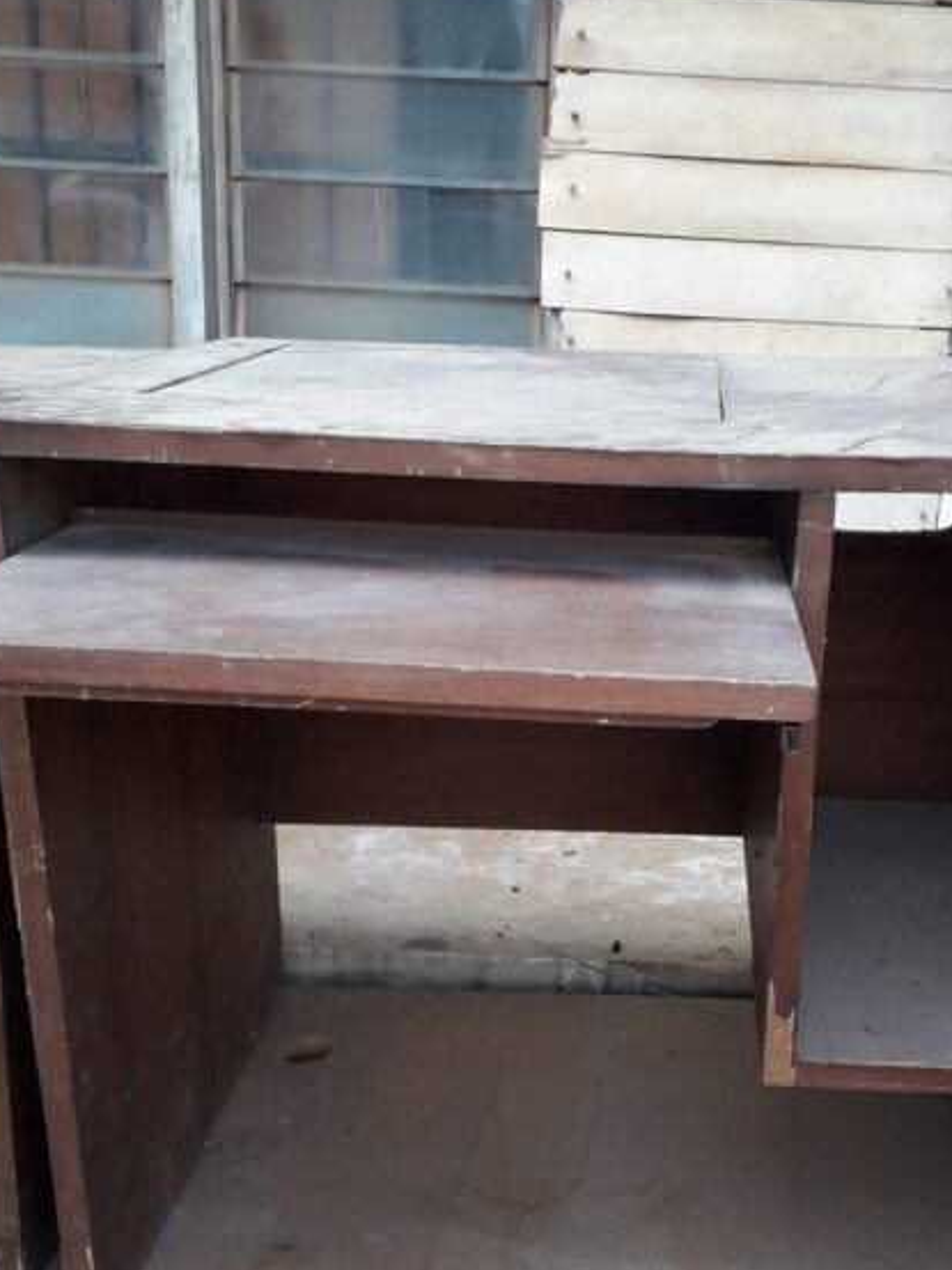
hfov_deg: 36.3
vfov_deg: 47.8
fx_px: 1431
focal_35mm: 39
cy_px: 701
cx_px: 654
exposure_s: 1/100
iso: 50
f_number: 1.9
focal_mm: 3.6
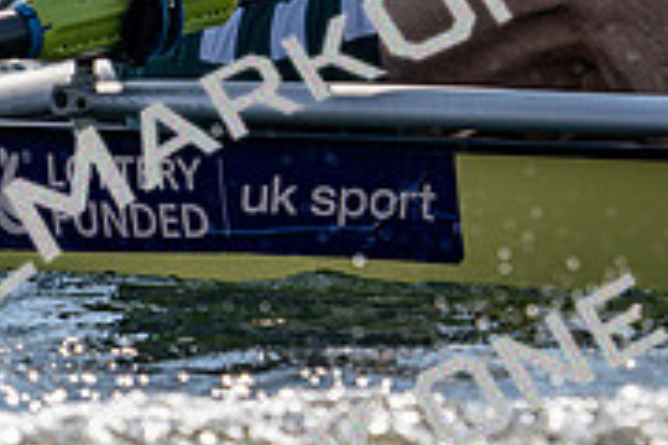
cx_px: 523
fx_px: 25178
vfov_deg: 1.0
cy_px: -124
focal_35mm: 1357
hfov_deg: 1.5
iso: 125
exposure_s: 1/1600
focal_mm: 422
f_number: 6.3
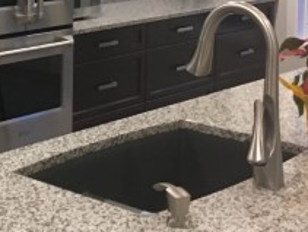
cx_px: -60
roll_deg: +0.1
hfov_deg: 19.3
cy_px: -43
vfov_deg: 14.9
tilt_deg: -4.9
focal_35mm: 96
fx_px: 856
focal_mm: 4.15
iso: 200
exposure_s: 1/24
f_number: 2.2
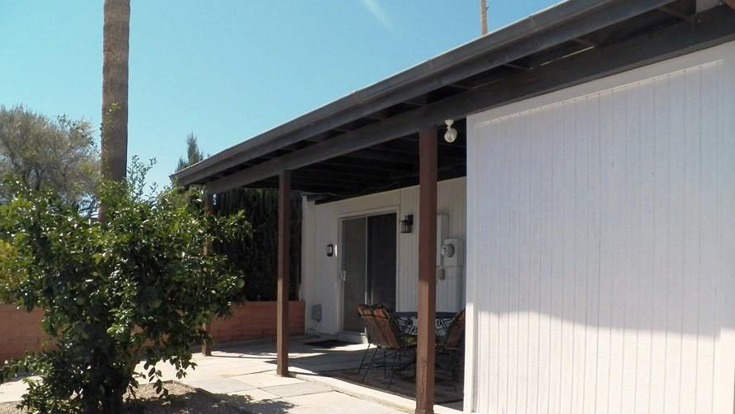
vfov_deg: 34.1
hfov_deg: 58.0
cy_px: 296
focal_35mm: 34
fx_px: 663
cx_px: 386
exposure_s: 1/1250
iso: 125
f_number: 4
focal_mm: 4.9
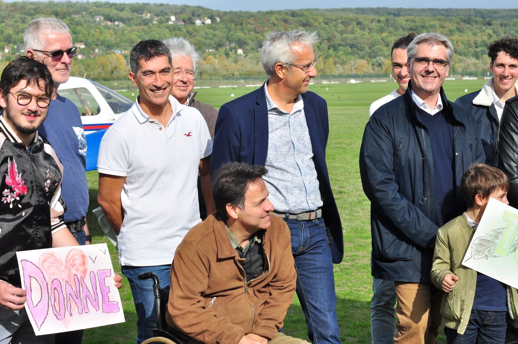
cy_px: 172
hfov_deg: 27.0
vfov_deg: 18.1
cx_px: 259
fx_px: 1078
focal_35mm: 75
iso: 200
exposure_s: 1/1000
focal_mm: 50
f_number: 7.1
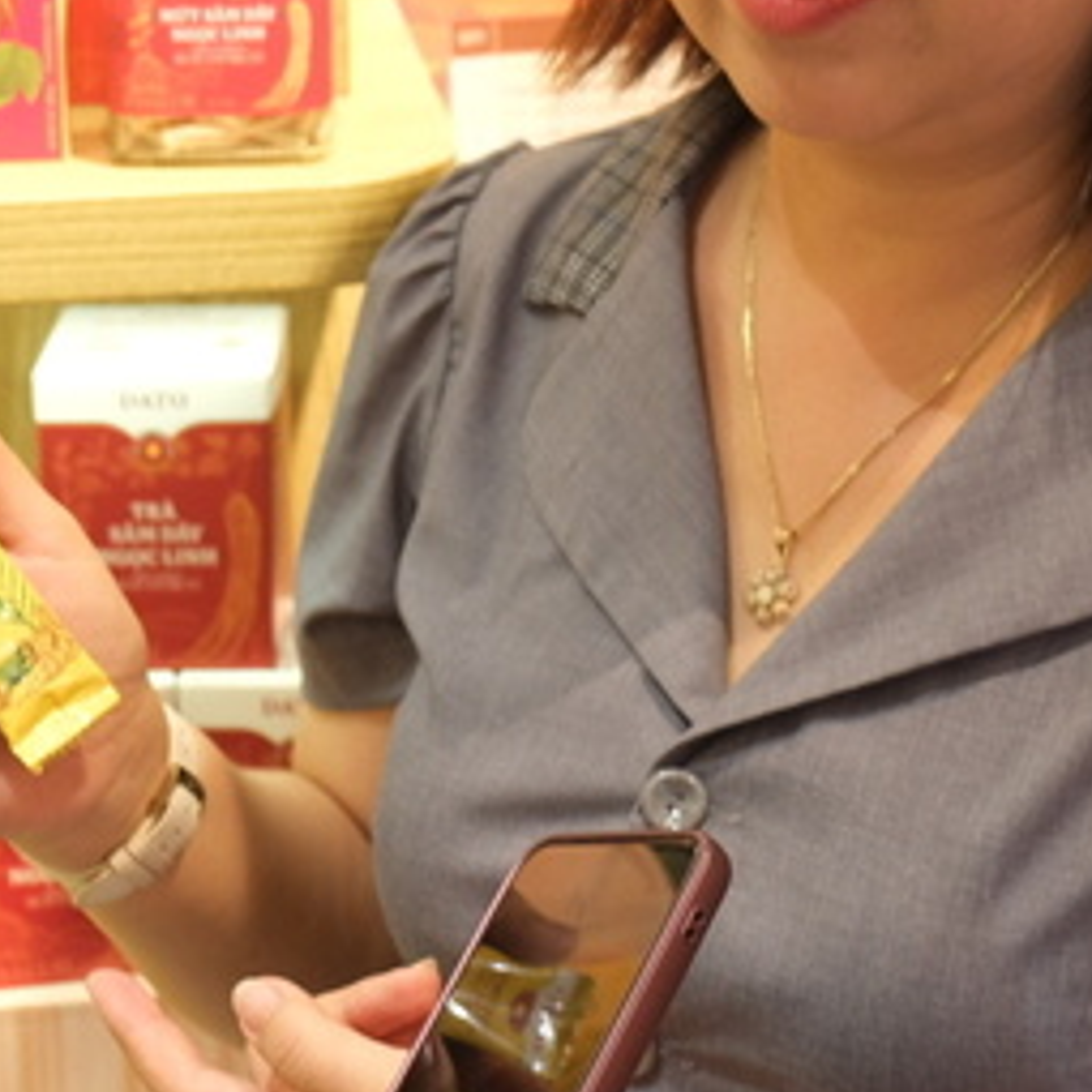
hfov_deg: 16.9
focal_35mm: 103
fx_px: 3676
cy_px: 111
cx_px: 694
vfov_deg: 16.7
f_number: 3.2
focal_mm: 28.9
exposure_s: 1/125
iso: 1250
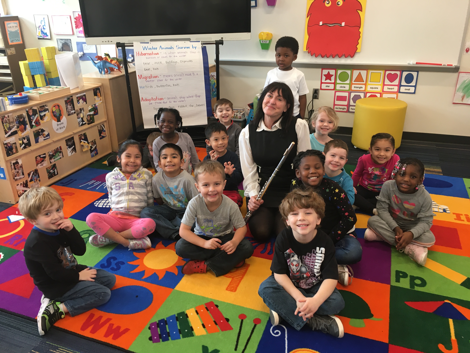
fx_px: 394
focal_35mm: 29
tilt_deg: -24.5
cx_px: 235
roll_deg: +0.9
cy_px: 176
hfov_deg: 61.7
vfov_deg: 48.2
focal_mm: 4.15
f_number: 2.2
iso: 64
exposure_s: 1/30
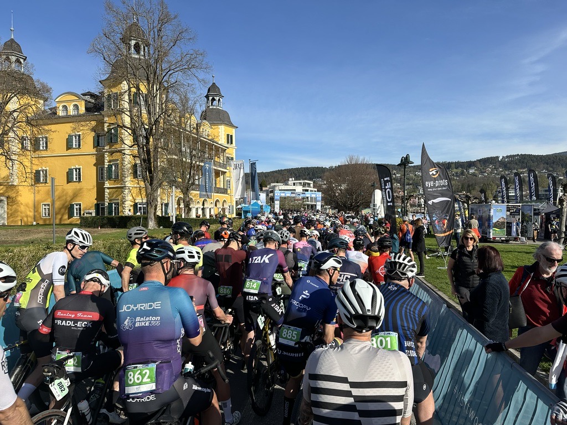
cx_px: 284
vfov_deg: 56.8
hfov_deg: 71.6
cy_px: 212
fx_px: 393
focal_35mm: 24
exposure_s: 1/5525
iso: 80
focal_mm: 6.86
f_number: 1.78
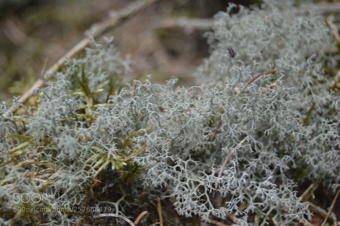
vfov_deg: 16.5
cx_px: 170
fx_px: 779
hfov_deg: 24.6
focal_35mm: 82
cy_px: 113
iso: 640
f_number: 5.6
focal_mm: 55
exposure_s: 1/60
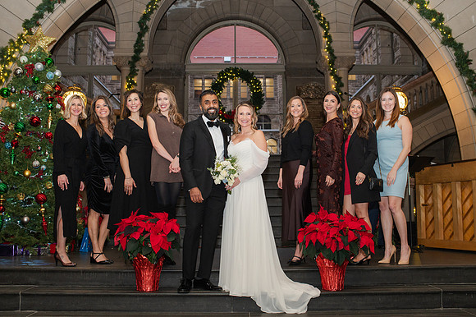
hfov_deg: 51.2
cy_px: 151
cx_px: 240
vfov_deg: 35.4
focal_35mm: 38
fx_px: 497
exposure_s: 1/200
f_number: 4
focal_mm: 35
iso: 1000
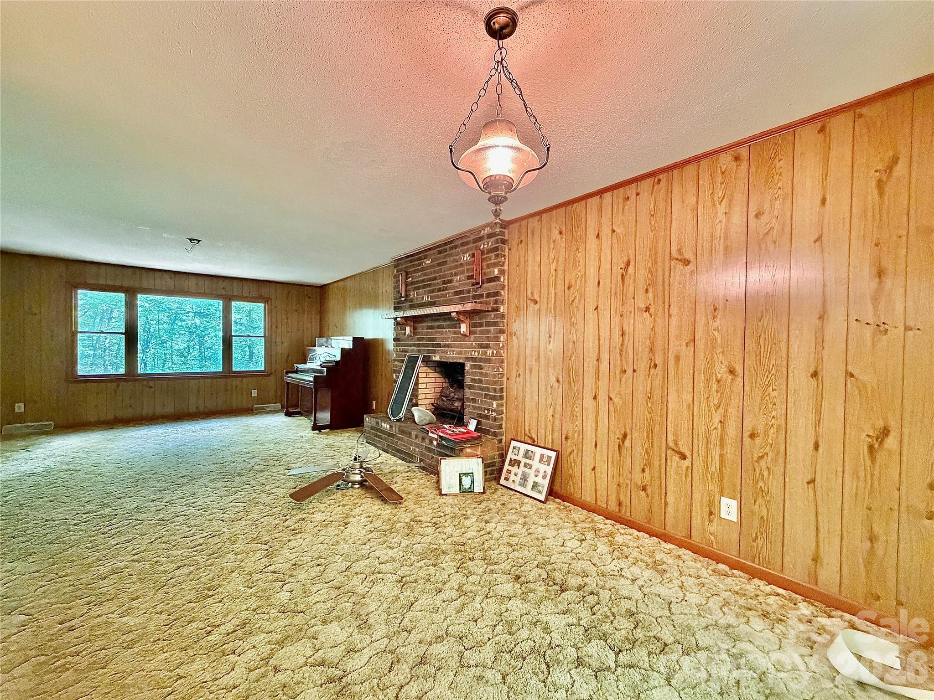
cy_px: 350
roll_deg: +0.3
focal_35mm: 14
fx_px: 378
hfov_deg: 102.1
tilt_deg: -0.3
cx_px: 467
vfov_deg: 85.7
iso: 1000
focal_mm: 2.22
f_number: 2.2
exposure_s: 1/60
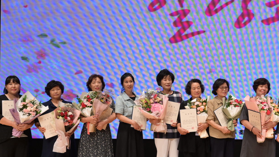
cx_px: 302
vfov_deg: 14.2
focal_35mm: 85
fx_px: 629
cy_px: 99
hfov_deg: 23.6
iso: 640
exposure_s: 1/160
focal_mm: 33
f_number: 5
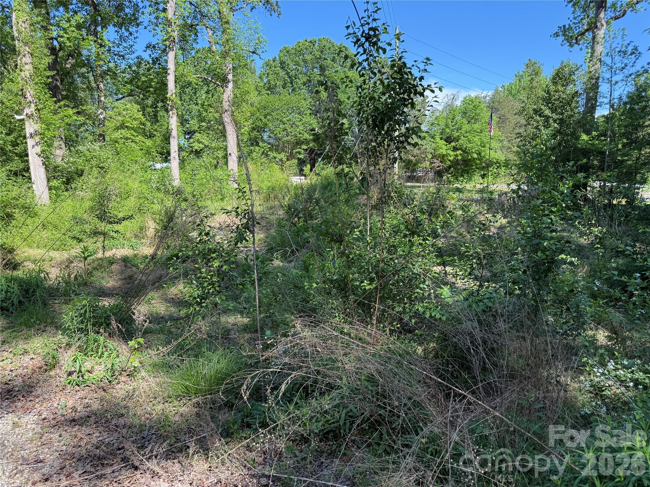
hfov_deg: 71.6
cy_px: 244
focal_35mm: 24
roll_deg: -1.6
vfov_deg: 56.8
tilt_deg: -5.7
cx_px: 325
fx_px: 451
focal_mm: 6.76
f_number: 1.78
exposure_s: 1/1230
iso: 100
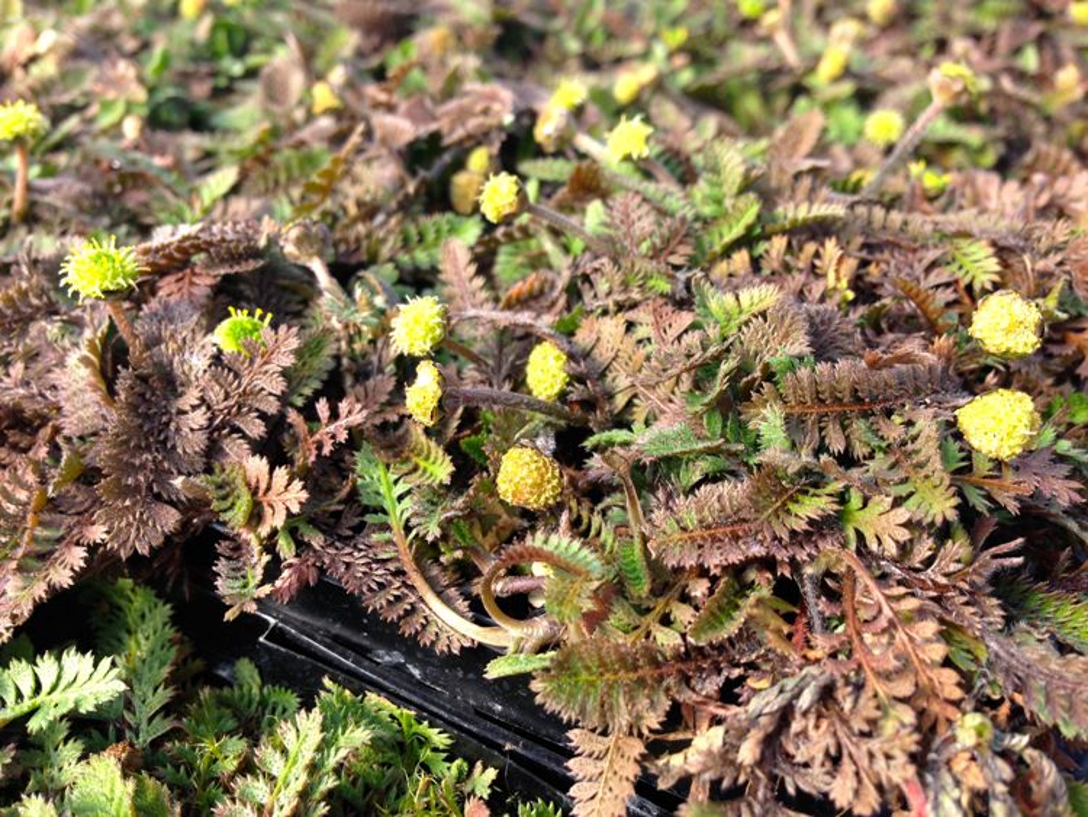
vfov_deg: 43.0
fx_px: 1038
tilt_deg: -39.3
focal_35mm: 33
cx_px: 544
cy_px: 408
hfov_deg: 55.3
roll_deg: -4.3
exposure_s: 1/414
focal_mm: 4.12
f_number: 2.4
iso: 50
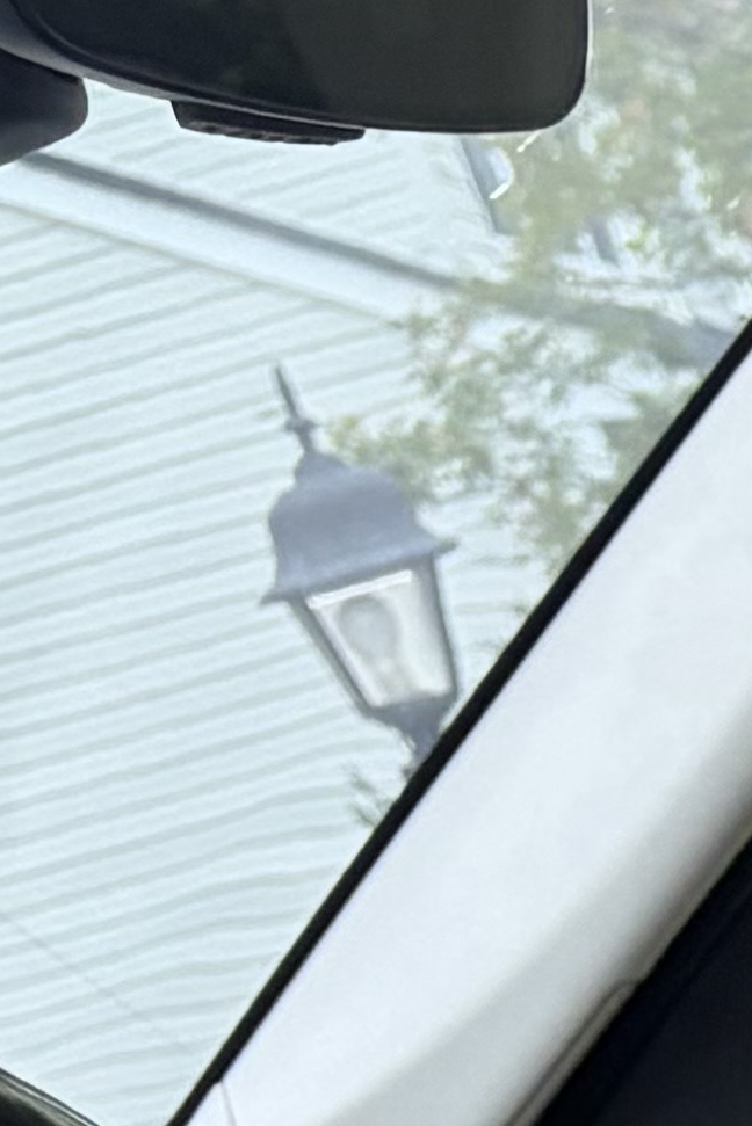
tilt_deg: -16.8
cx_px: 2110
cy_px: 2211
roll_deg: +15.1
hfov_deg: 7.7
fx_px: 4978
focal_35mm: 159
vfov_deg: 11.7
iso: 125
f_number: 1.6
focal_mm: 5.96
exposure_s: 1/105
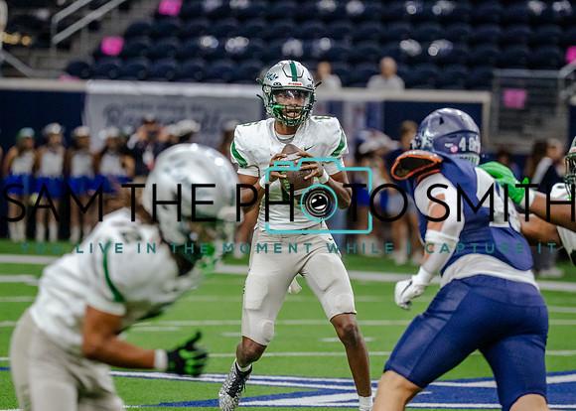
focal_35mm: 362
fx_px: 5918
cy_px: 168
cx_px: 313
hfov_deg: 5.6
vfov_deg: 4.0
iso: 3200
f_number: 2.8
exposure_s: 1/1250
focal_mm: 200
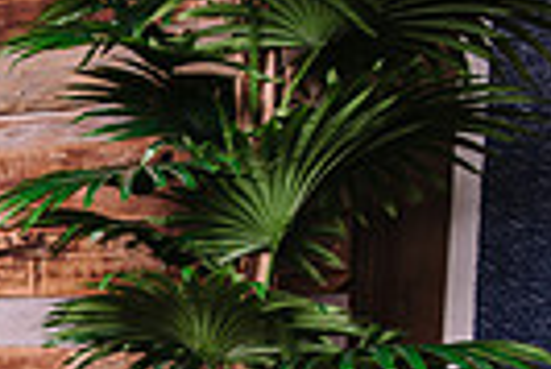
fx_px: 1869
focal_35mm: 122
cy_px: 512
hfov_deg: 13.6
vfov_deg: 10.9
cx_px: -646
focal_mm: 28
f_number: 4.5
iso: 64
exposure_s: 1/160
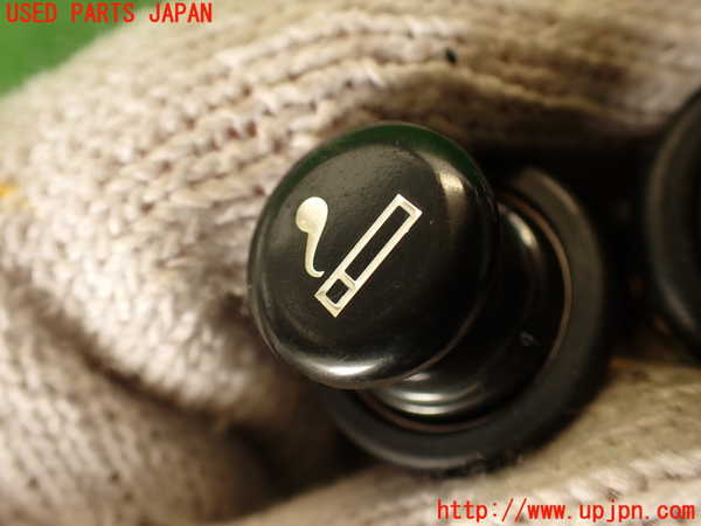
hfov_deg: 56.8
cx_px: 350
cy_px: 263
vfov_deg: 44.2
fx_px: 648
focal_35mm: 32
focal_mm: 5.79
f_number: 2.4
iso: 160
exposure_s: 1/60
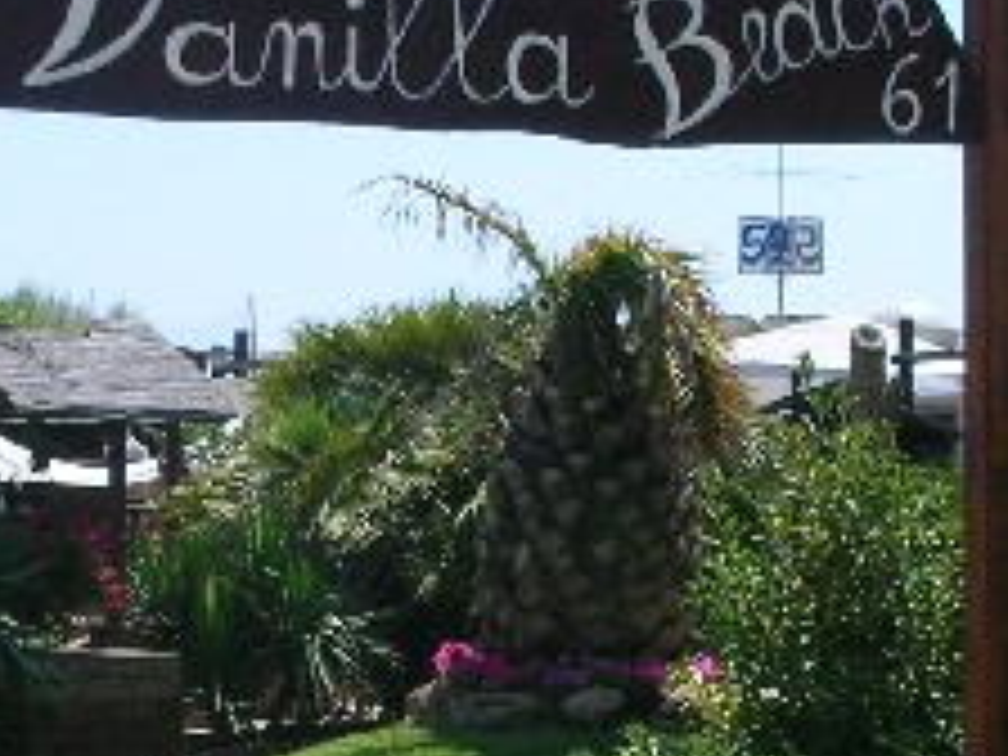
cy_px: 612
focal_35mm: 120
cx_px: 234
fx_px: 3494
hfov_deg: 16.3
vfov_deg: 12.3
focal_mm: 5.8
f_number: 8.5
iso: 50
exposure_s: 1/98.6
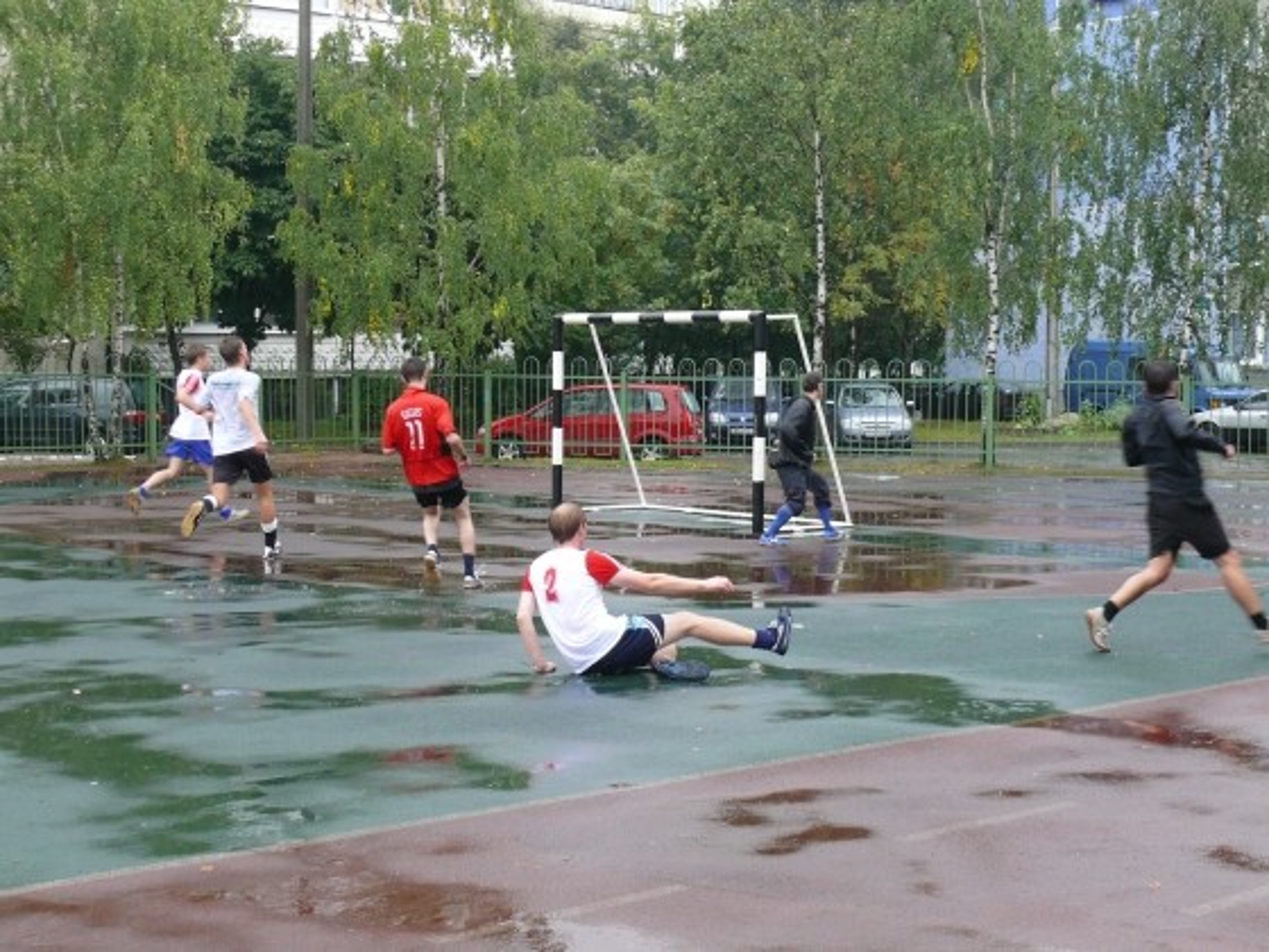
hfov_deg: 34.3
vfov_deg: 26.1
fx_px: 2053
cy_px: 476
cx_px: 634
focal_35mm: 56
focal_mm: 9.7
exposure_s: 1/100
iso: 100
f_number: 3.2
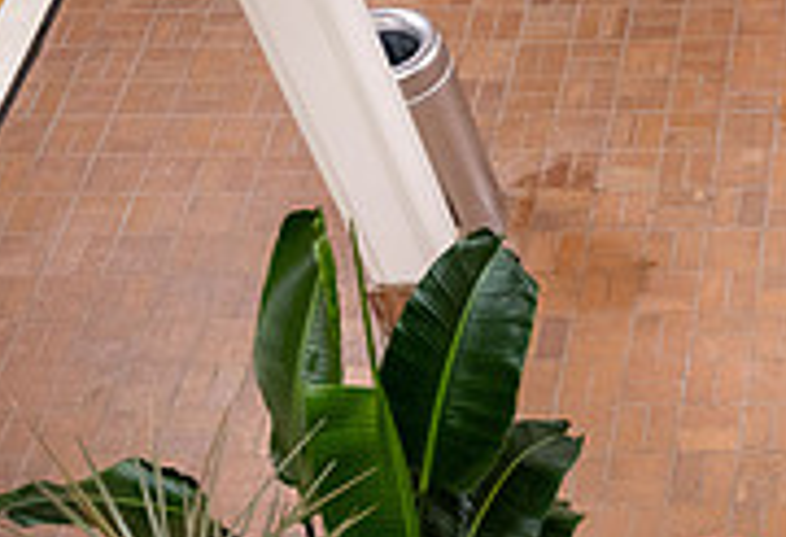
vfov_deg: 16.9
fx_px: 1738
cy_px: 611
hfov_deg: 22.2
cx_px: 1089
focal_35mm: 79
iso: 800
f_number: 4
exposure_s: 1/125
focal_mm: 24
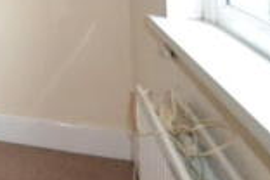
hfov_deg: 20.6
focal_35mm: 63
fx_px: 472
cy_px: -87
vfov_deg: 19.0
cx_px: -231
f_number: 3.5
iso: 2200
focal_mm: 10
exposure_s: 1/60
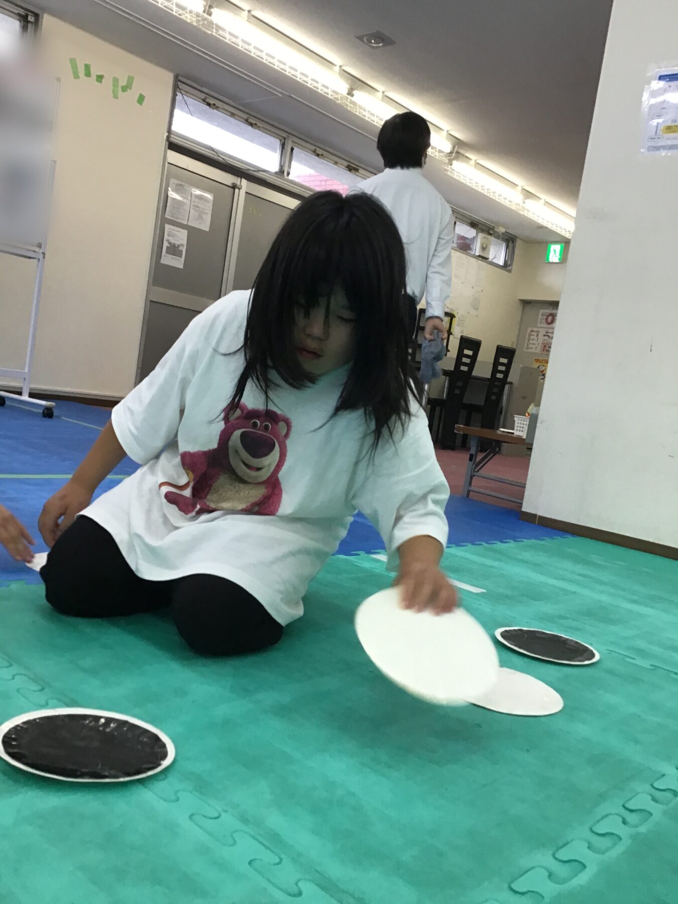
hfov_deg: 45.4
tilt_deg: -2.7
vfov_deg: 58.4
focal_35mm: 31
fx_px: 810
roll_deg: -7.6
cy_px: 452
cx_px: 339
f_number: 2.4
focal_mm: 3.3
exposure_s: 1/33
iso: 50
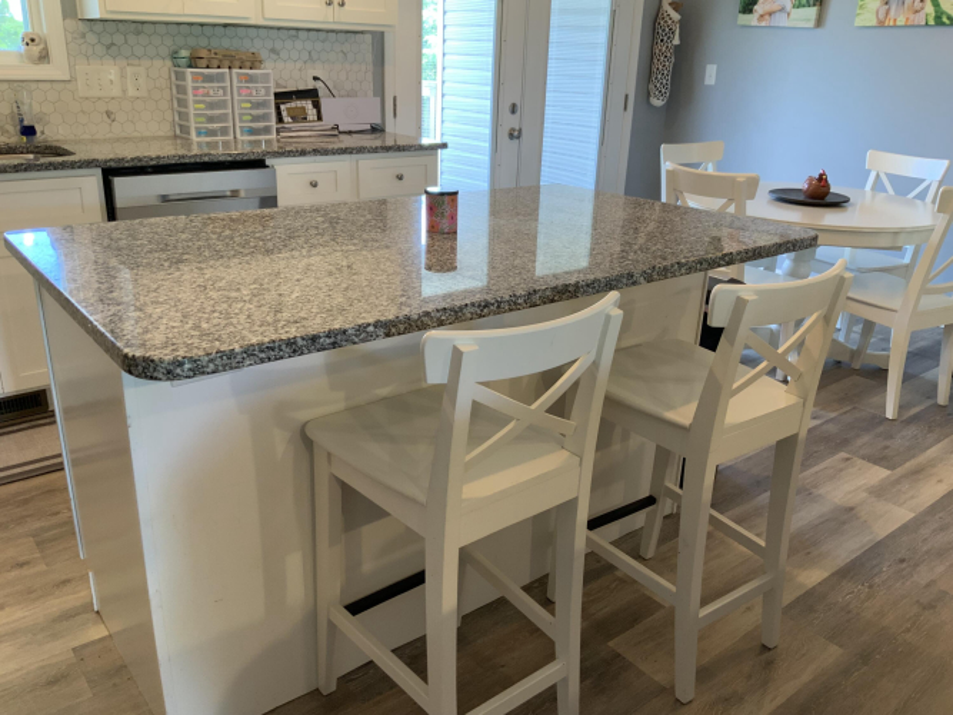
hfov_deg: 61.7
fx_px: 798
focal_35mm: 29
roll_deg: -1.5
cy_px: 358
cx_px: 476
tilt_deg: -20.8
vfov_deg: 48.2
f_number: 1.8
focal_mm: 3
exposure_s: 1/60
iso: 80
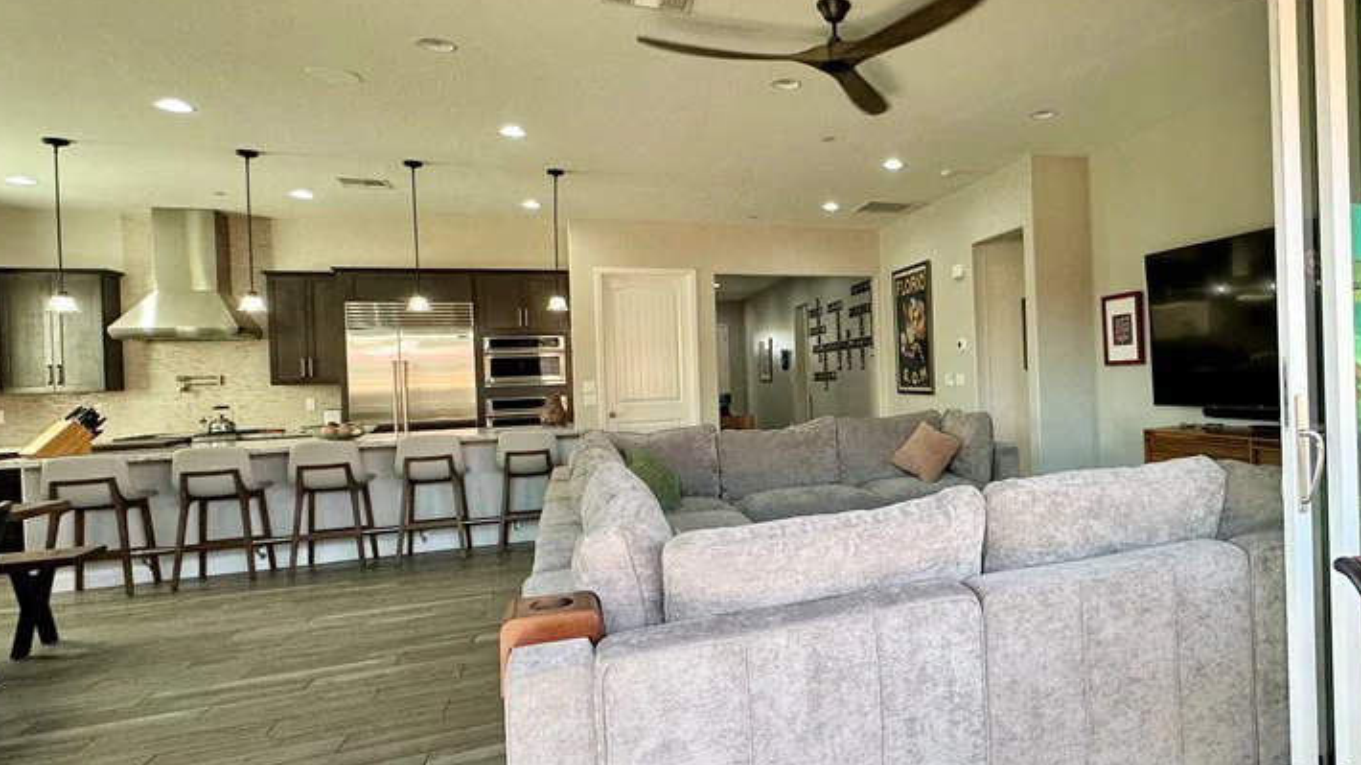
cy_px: 372
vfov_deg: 51.4
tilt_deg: +0.5
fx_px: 794
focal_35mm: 22
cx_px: 926
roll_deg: +2.1
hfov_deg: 78.1
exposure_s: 1/120
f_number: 2.2
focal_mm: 2.22
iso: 125
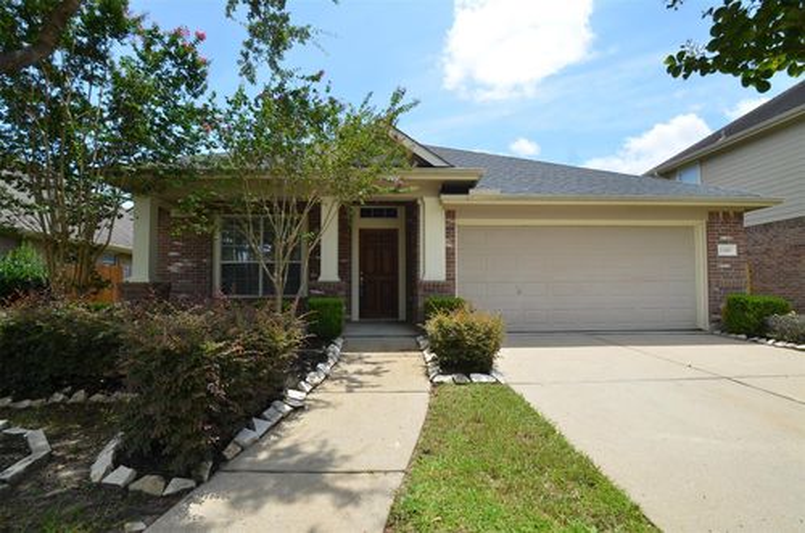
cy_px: 266
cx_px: 402
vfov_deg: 69.4
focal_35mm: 17
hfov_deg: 92.6
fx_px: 385
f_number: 8
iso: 100
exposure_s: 1/250
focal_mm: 11.5
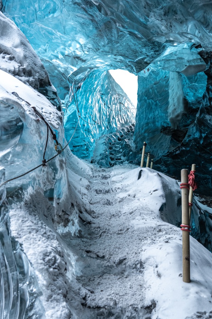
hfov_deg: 37.4
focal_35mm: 35
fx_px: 309
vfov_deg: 54.0
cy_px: 192
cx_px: 142
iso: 1250
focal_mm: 24
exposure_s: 1/30
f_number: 3.5
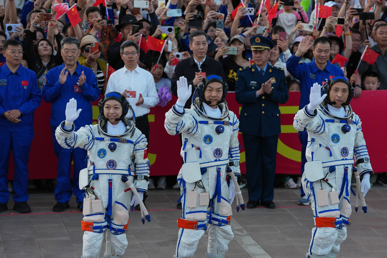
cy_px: 129
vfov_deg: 9.3
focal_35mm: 148
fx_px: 1591
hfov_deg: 13.9
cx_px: 194
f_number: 5
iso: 500
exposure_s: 1/320
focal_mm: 148
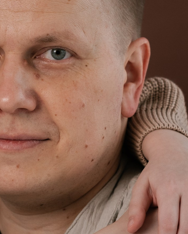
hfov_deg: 4.2
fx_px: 2565
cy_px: 87
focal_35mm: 369
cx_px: -25
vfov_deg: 5.2
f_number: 2.5
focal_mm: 85
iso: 400
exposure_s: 1/320
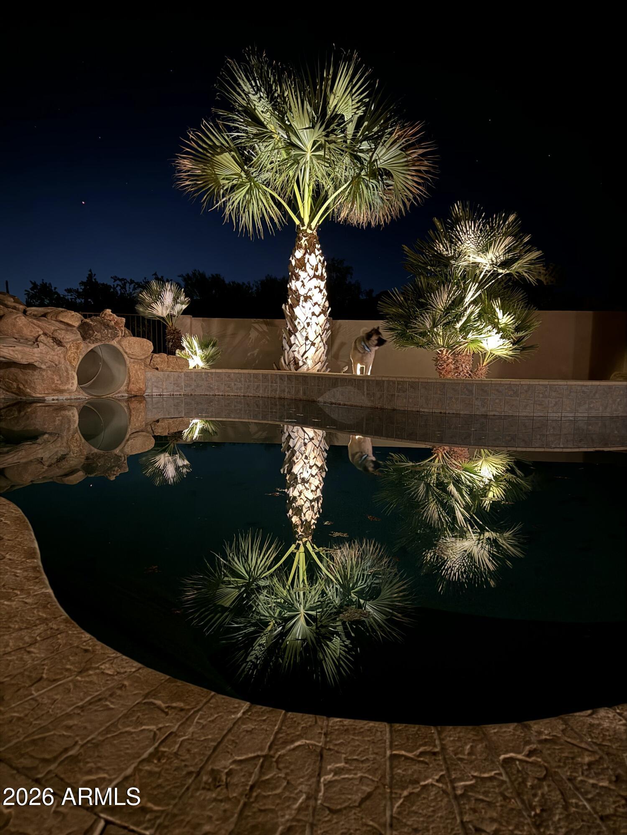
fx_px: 580
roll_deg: -0.8
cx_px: 314
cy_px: 418
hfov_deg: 56.8
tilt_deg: -6.2
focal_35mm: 24
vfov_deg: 71.6
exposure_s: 1/5
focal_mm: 6.76
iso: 1250
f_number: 1.78
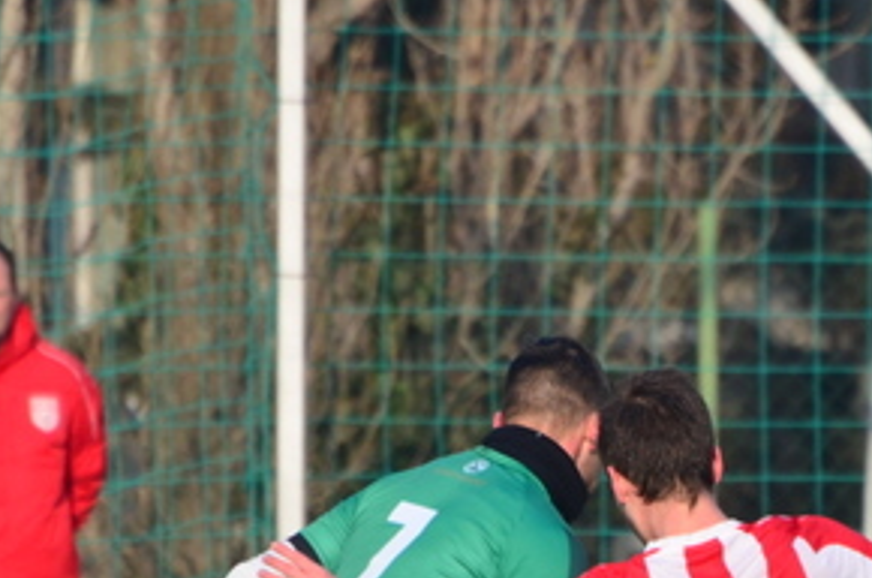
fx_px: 30042
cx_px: 932
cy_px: 762
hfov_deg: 1.7
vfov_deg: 1.1
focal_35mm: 1243
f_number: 5.6
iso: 500
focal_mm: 300
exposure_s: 1/1250
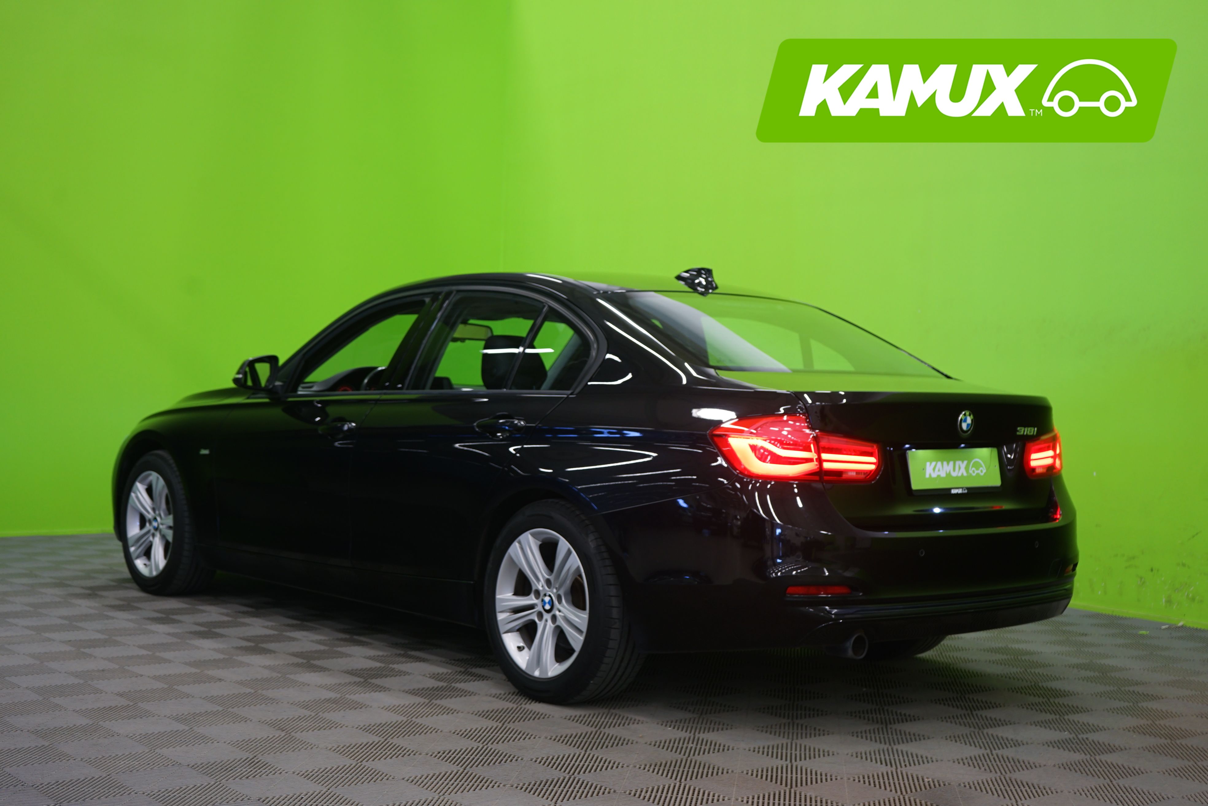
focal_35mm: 47
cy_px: 403
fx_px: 1577
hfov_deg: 41.9
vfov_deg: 28.6
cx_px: 604
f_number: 5
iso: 400
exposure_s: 1/8
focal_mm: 47
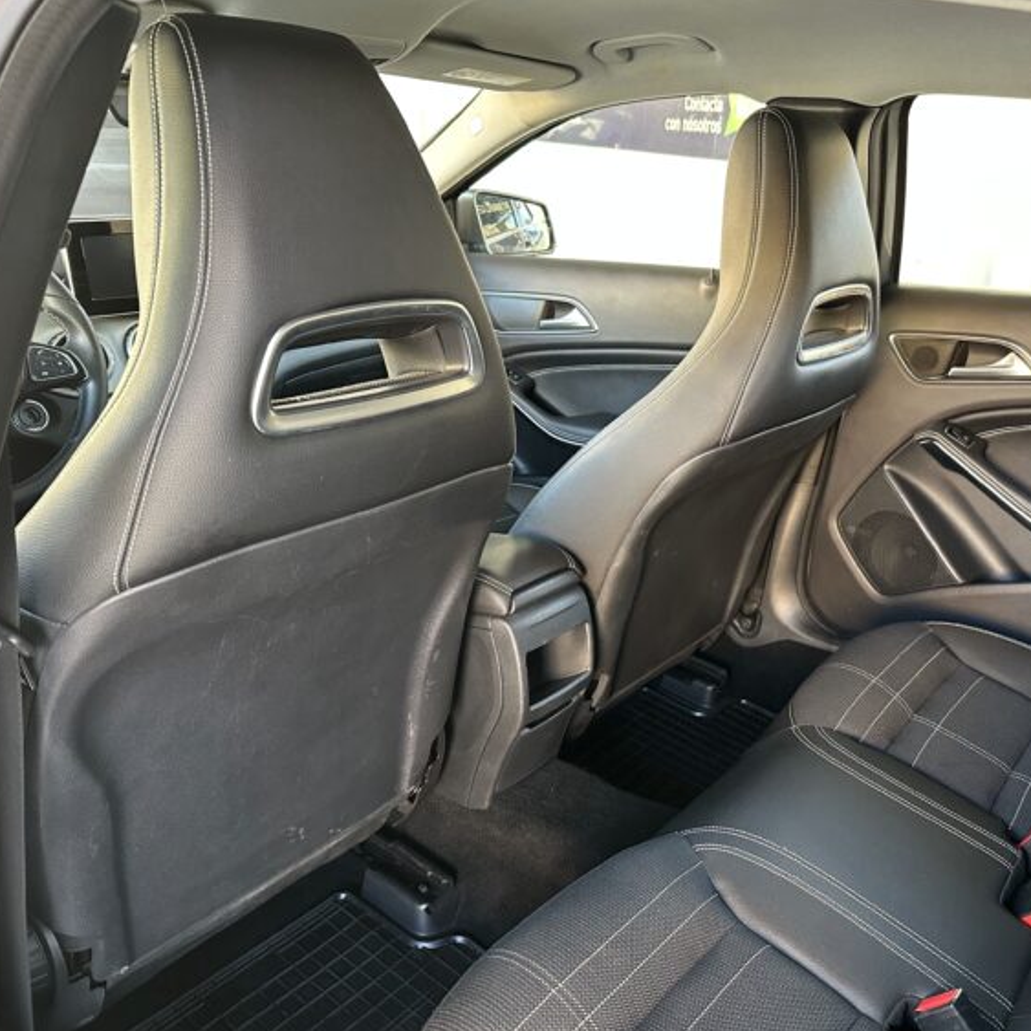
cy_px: 539
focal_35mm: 30
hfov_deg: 53.1
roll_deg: -2.6
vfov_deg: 54.0
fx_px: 1011
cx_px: 674
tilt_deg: -21.6
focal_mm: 6.86
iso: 400
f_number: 1.78
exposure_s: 1/60
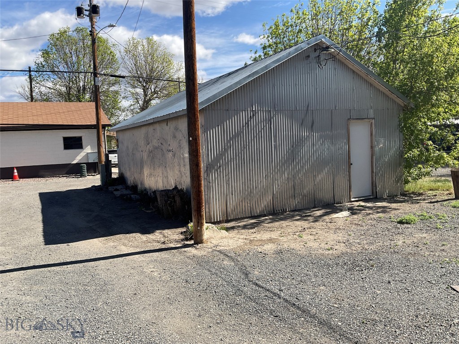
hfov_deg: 61.7
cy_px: 172
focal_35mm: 29
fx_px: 385
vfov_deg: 48.2
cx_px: 230
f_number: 1.8
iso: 16
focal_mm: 3
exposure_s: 1/1451
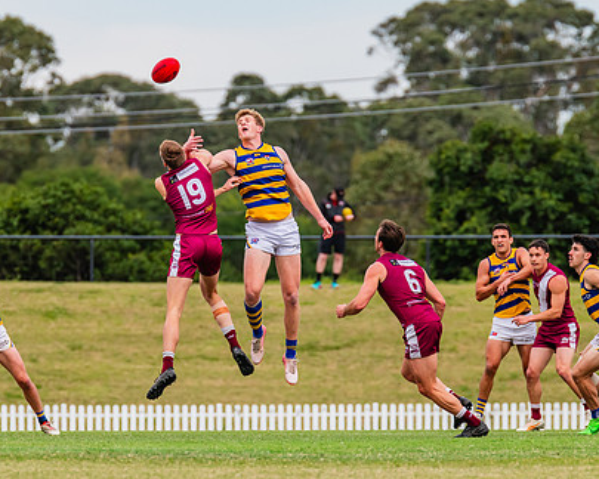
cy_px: 243
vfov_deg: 2.7
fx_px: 10300
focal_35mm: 581
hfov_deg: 3.3
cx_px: 236
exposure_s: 1/1250
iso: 800
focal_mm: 420
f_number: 8
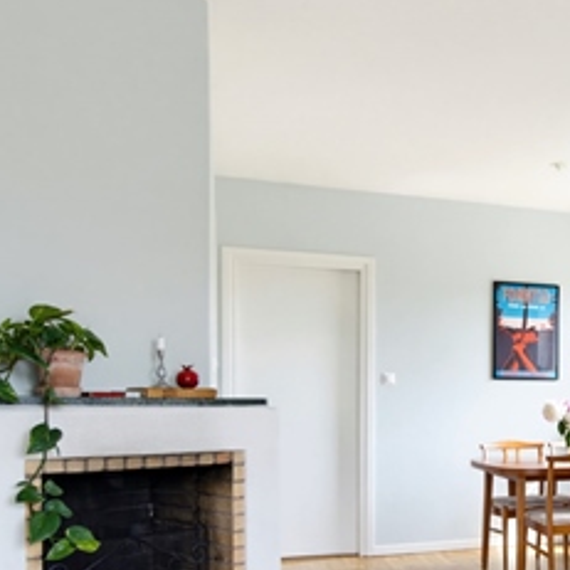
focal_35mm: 41
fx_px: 764
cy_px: 419
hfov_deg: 37.1
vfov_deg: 39.9
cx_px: 555
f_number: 8
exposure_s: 1/10
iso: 200
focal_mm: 21
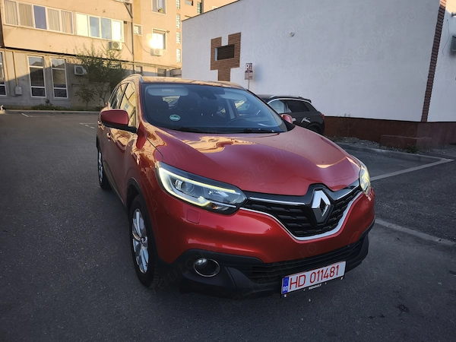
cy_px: 171
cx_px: 228
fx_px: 303
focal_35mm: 23
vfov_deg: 58.9
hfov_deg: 73.9
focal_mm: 6.57
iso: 50
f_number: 1.6
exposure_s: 1/1393
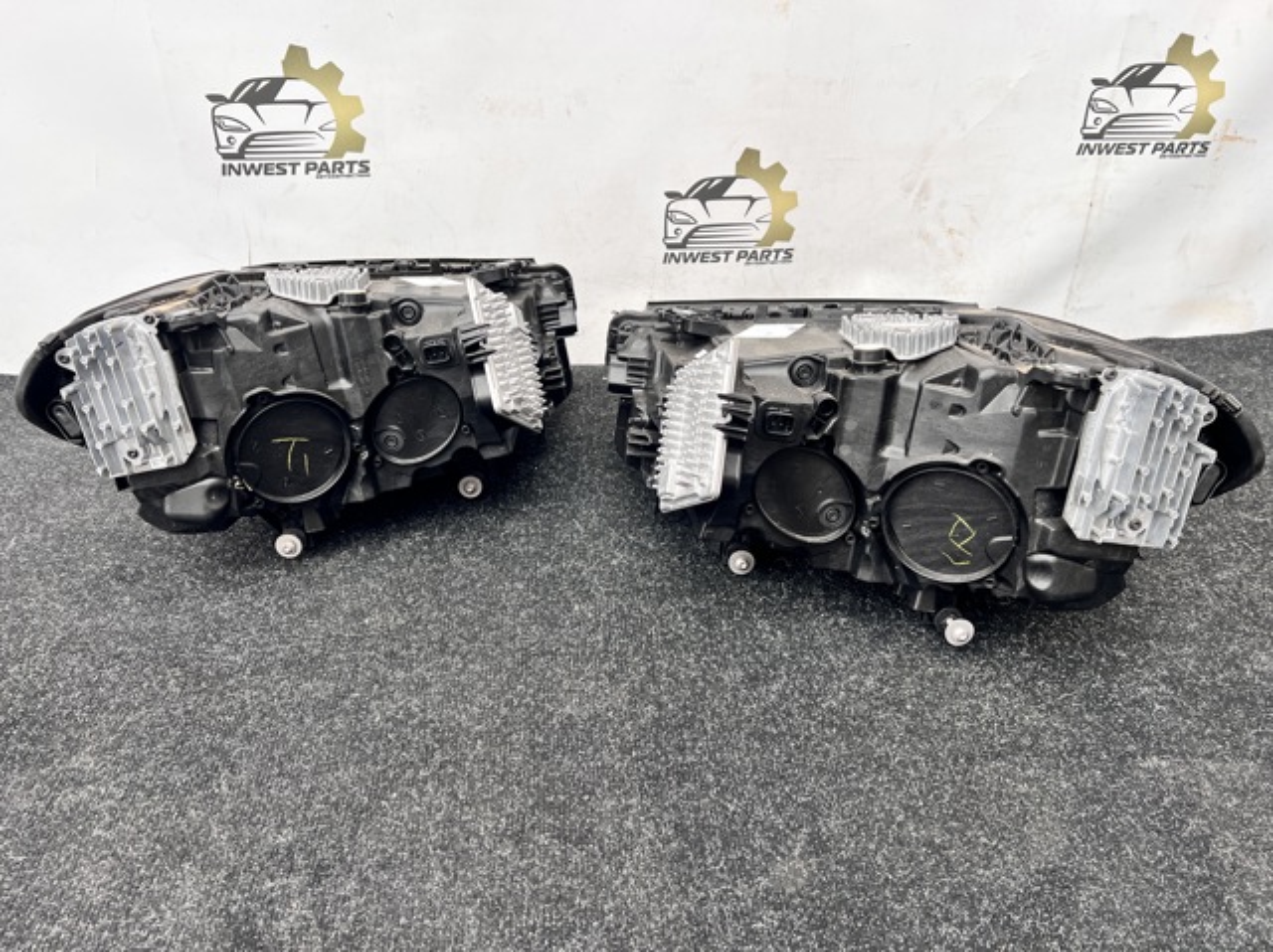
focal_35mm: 26
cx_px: 636
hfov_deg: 67.3
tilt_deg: -28.6
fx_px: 955
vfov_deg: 53.0
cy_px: 476
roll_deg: +0.6
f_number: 1.5
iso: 40
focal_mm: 5.7
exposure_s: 1/207
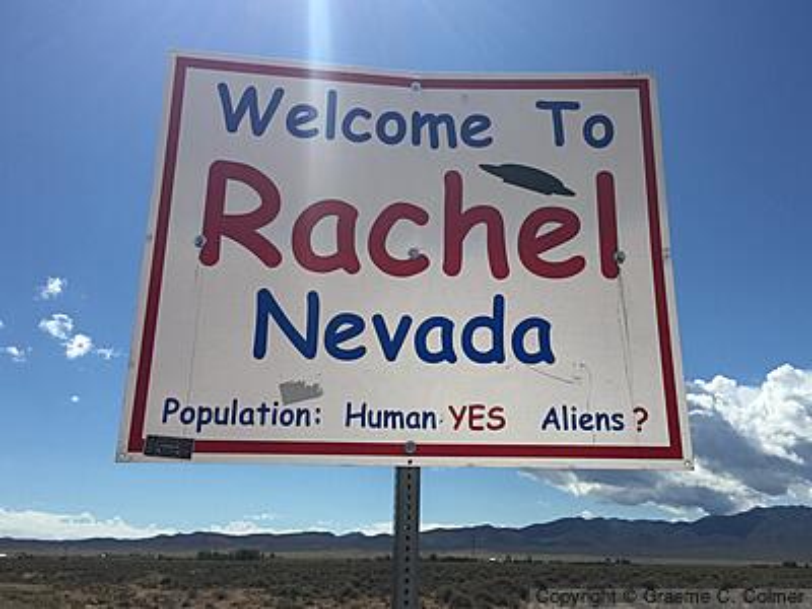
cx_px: 406
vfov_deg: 48.2
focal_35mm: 29
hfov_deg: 61.7
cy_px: 304
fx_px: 680
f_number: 2.2
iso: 32
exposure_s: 1/5650
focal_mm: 4.15
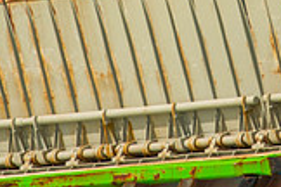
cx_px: 210
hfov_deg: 1.0
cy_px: -104
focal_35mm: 2151
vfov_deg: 0.6
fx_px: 16788
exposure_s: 1/640
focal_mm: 600
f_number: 6.3
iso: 140
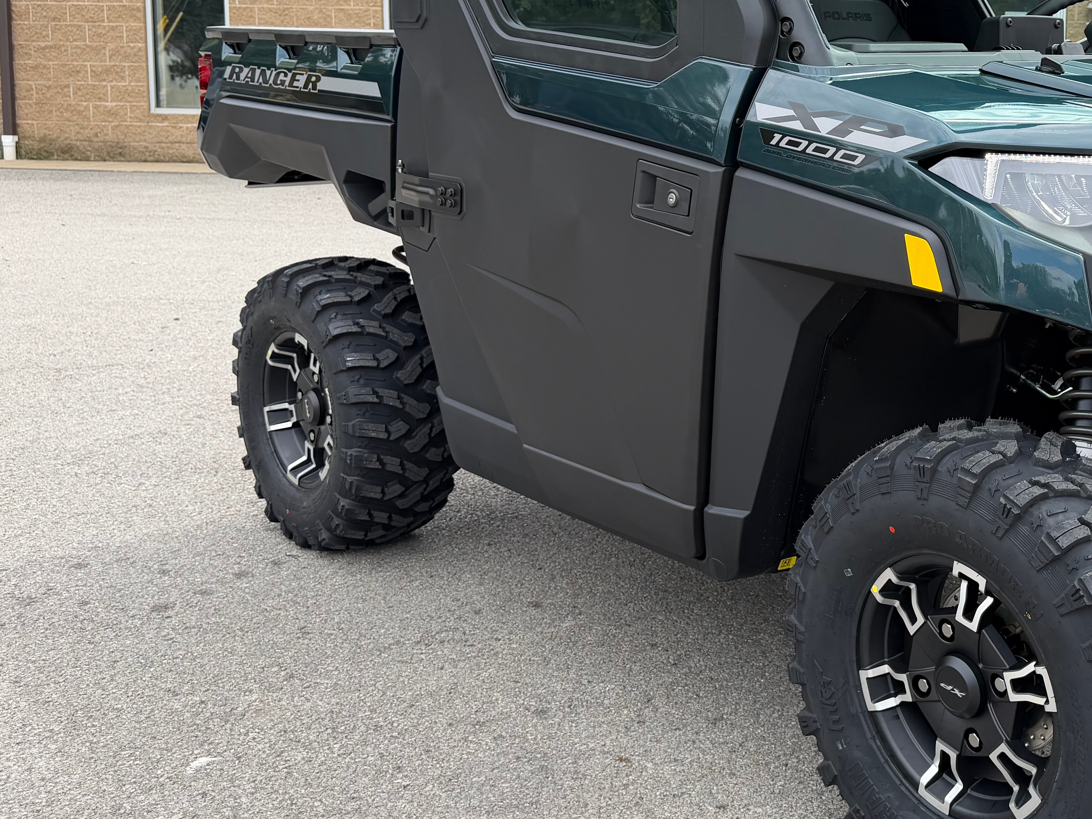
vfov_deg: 34.0
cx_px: 873
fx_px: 1325
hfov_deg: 42.8
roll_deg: -1.0
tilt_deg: -7.3
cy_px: 268
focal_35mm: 42
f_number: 1.78
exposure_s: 1/1174
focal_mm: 6.76
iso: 80
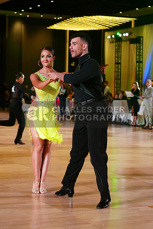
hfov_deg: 15.7
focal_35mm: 87
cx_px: 76
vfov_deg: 23.4
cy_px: 114
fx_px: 554
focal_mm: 87
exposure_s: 1/400
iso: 2500
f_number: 4
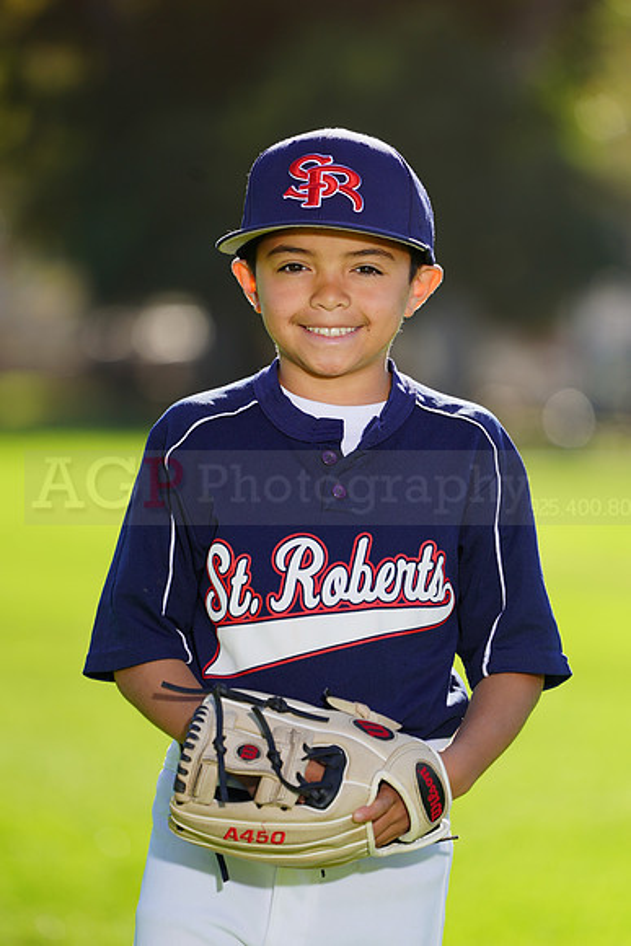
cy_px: 473
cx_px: 316
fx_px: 9406
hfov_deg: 3.8
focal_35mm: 358
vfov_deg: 5.8
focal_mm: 358
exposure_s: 1/250
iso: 100
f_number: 6.3
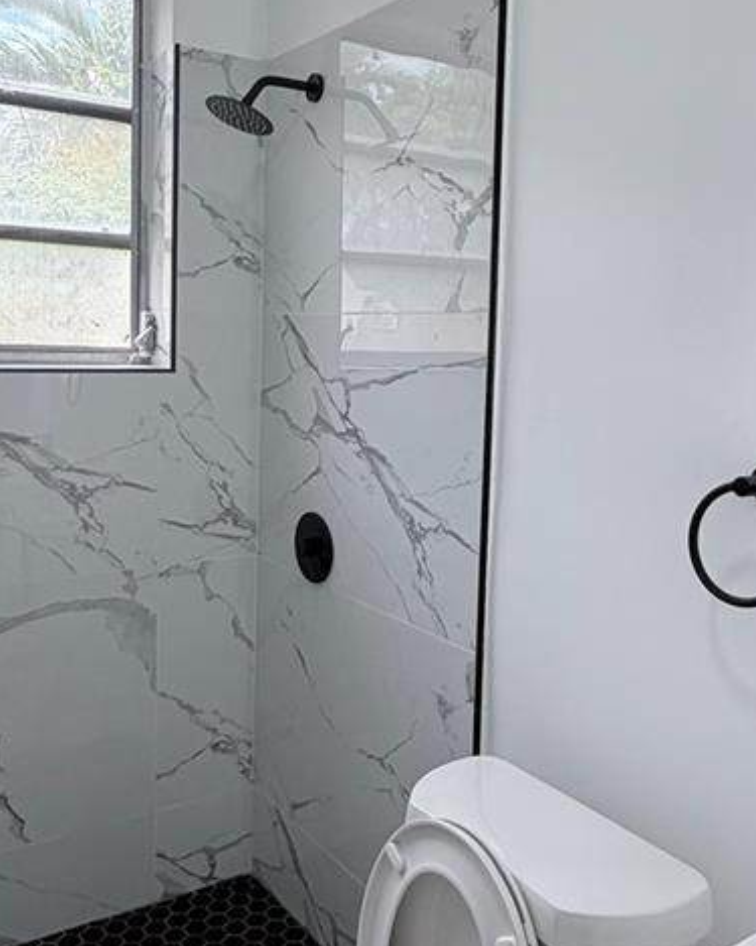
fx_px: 979
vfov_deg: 51.5
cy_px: 426
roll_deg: -2.3
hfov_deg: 42.2
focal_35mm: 35
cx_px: 371
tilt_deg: -4.7
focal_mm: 2.22
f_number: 2.2
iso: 100
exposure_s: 1/120
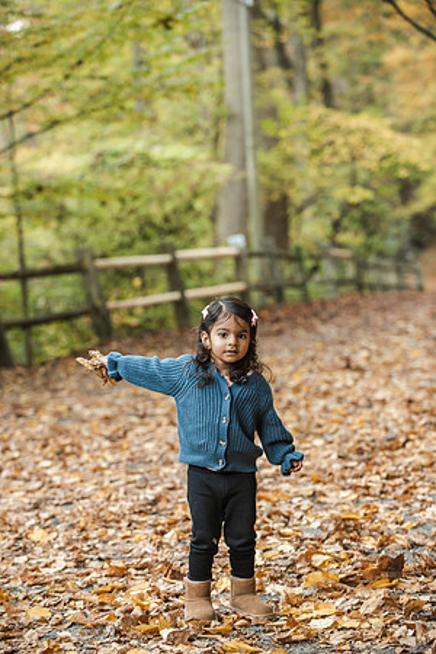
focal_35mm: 110
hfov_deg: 12.5
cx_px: 218
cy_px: 327
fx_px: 1998
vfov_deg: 18.6
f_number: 4
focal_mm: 110
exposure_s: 1/125
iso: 2000
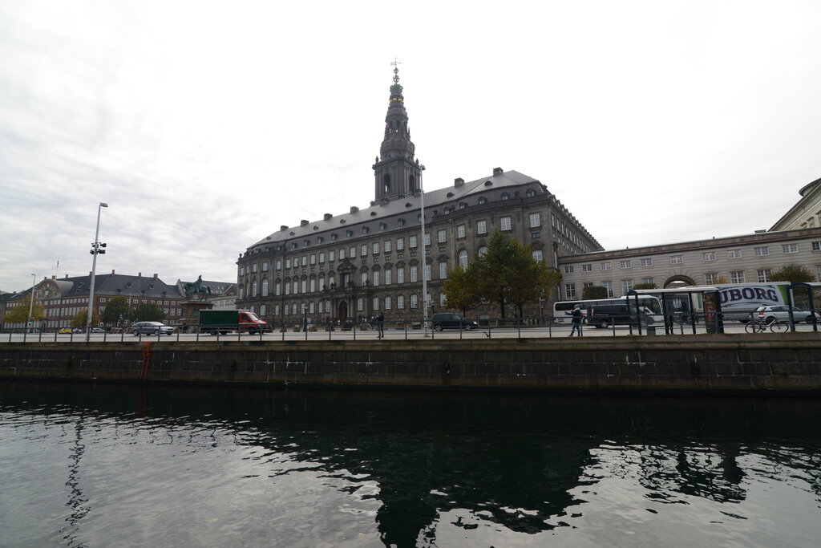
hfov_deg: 96.7
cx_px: 410
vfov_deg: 73.8
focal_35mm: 16
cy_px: 274
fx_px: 365
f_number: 8
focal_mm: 16
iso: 400
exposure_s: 1/250
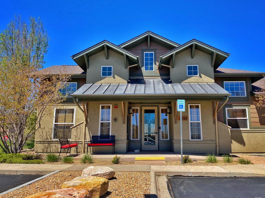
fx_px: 214
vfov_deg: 49.7
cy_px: 97
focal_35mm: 28
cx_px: 141
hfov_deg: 63.4
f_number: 1.8
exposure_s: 1/2028
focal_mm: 4.25
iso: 32
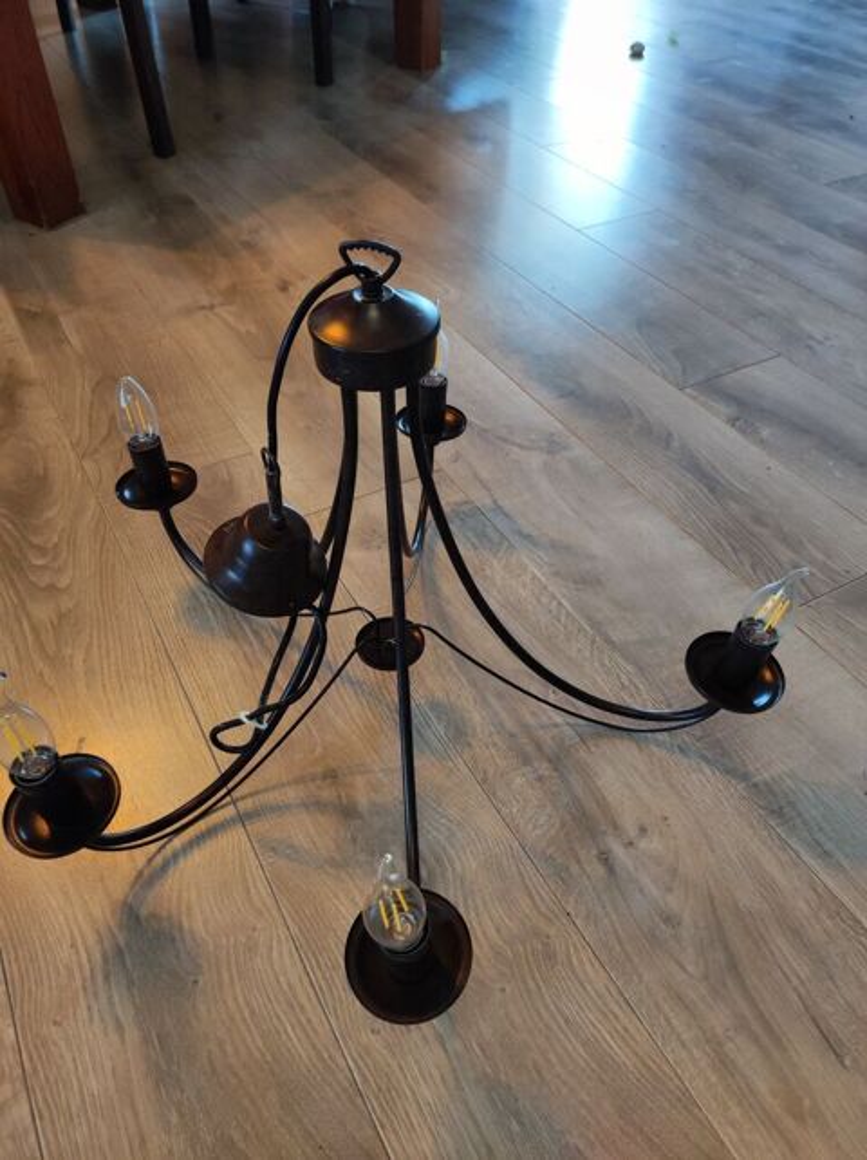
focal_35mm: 25
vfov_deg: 69.5
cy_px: 580
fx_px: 837
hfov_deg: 54.8
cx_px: 434
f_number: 1.79
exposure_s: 1/33
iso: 332
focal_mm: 4.7
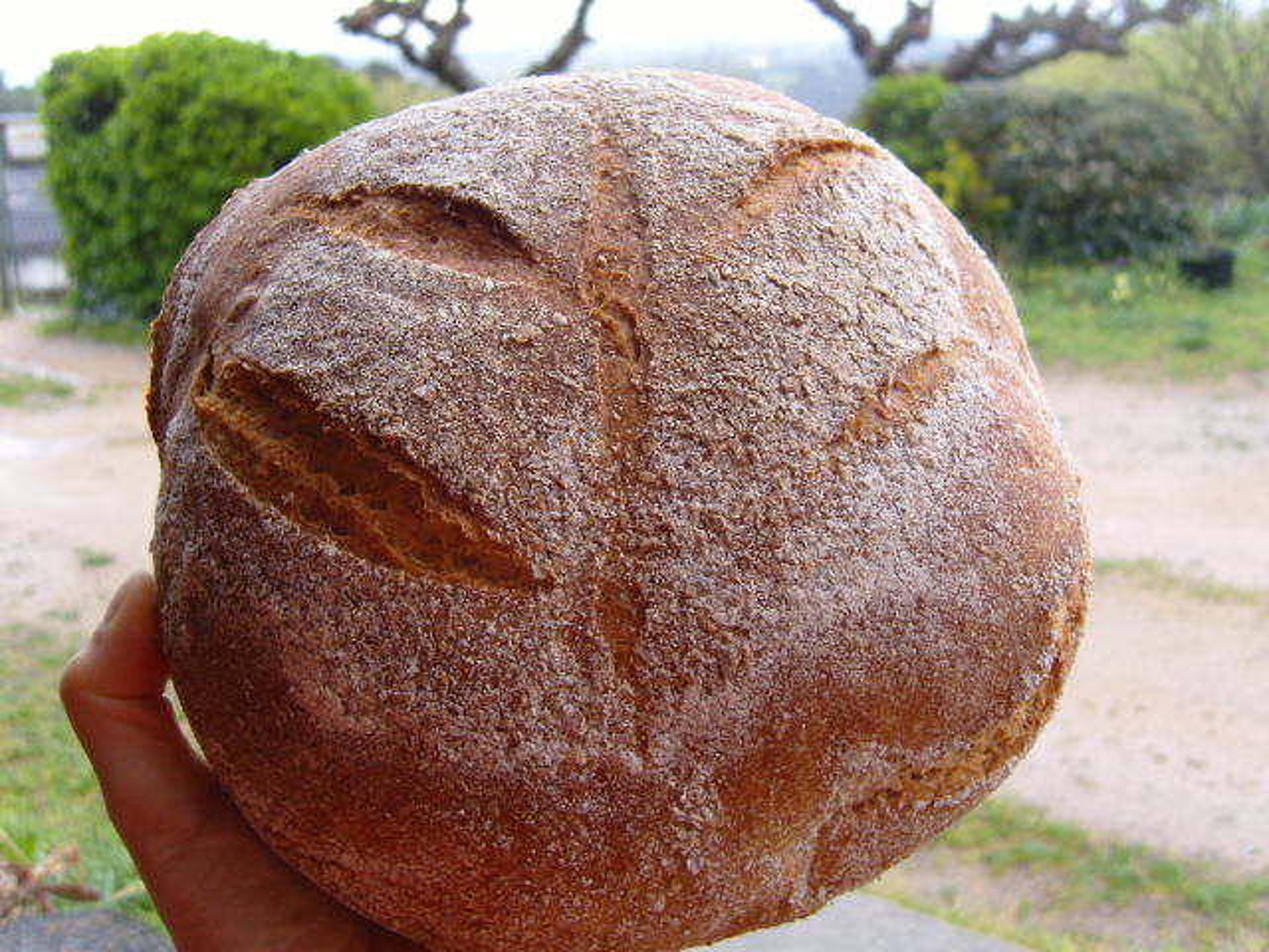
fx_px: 1283
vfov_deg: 40.7
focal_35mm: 35
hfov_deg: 52.6
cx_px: 634
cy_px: 476
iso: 122
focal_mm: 7.4
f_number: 2.8
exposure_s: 1/30
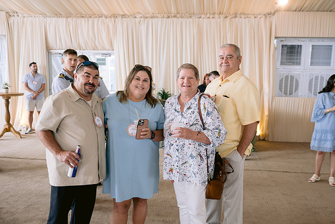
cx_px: 168
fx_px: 326
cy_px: 112
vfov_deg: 37.9
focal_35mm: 35
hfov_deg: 54.4
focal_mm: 35
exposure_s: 1/160
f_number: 3.2
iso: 500
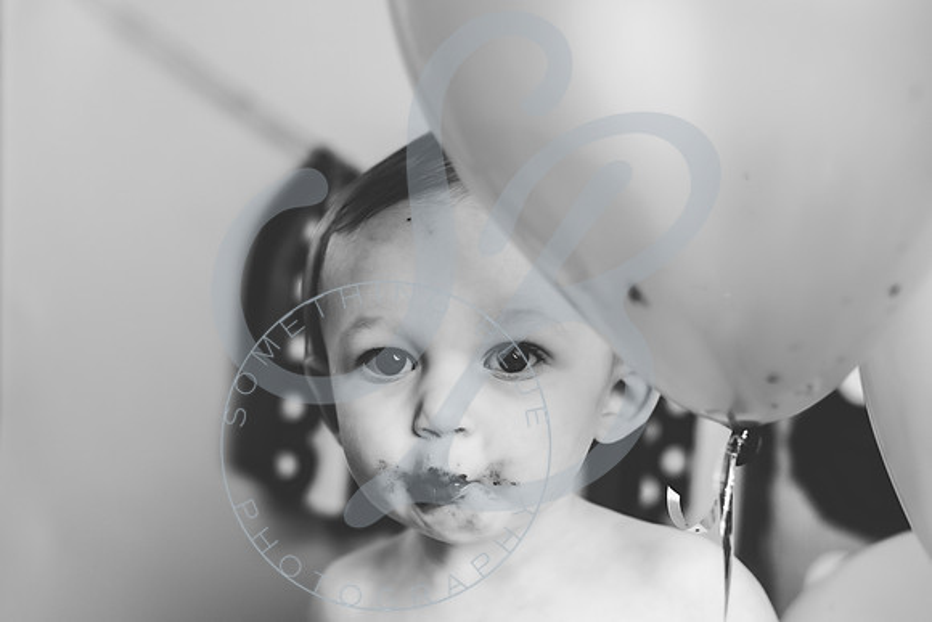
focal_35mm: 61
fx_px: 1592
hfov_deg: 32.5
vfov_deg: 22.1
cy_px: 311
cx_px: 359
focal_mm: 50
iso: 200
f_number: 2.8
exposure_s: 1/125
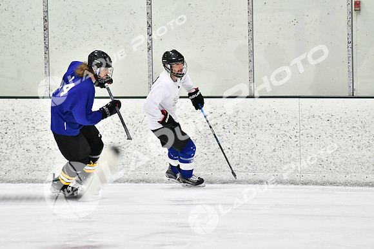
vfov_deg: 4.6
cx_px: 187
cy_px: 124
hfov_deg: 6.9
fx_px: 3117
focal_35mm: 300
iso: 6400
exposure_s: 1/1600
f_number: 2.8
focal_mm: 200
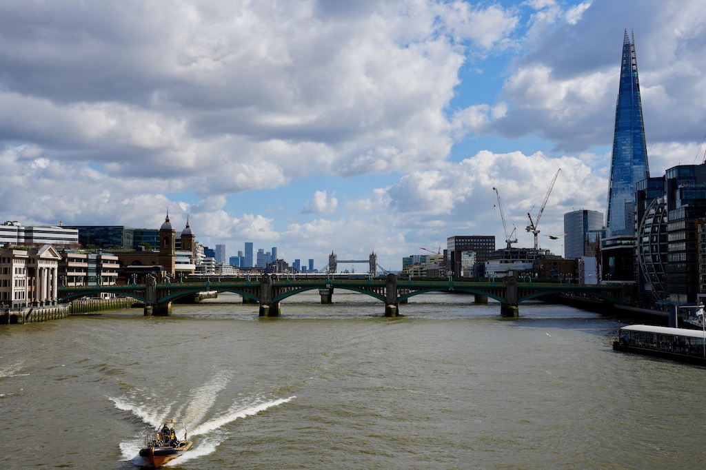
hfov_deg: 48.0
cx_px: 353
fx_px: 792
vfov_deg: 33.1
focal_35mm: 40
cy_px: 235
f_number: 10
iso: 100
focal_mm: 40.4
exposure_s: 1/250
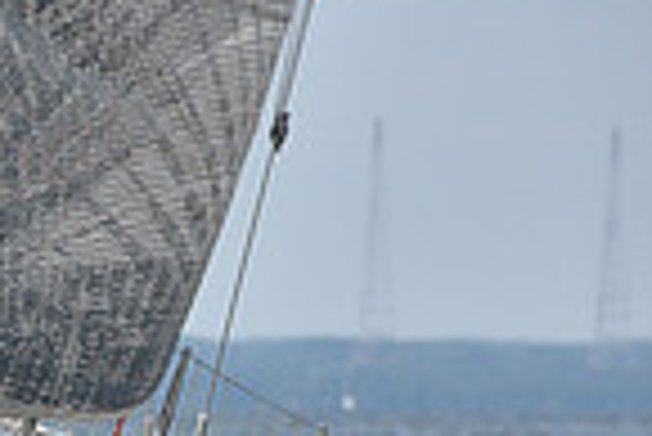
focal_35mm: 801
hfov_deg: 2.6
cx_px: -603
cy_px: 479
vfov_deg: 1.7
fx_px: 14521
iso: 320
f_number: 9
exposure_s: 1/1250
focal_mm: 200
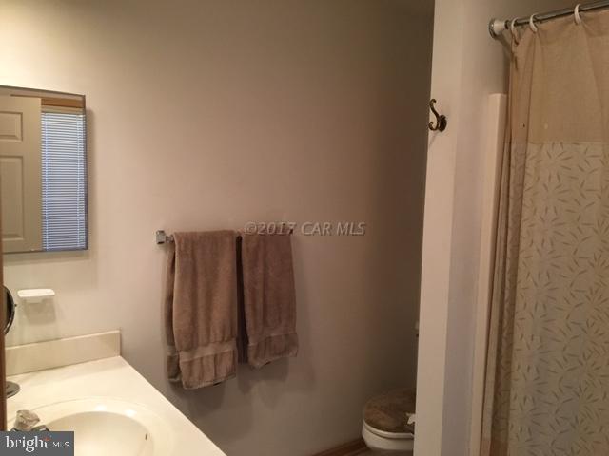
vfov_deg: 48.2
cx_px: 304
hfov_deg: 61.7
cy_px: 228
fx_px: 510
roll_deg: -1.1
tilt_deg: -3.9
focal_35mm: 29
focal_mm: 4.15
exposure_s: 1/30
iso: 160
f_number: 2.2
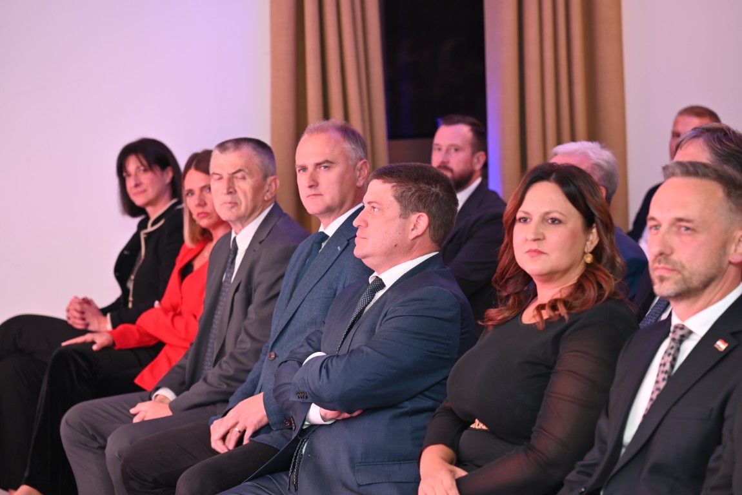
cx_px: 371
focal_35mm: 100
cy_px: 248
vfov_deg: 13.7
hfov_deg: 20.4
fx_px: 2062
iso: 400
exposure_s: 1/60
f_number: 4
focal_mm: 100
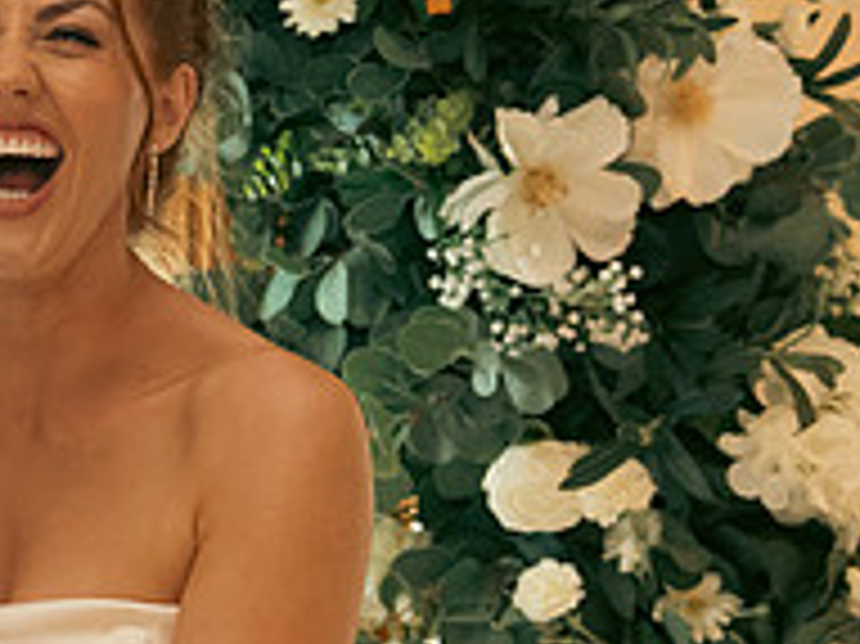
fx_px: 3699
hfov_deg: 12.8
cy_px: 439
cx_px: -293
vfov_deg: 9.9
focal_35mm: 149
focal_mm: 34
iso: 2500
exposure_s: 1/160
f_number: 3.5
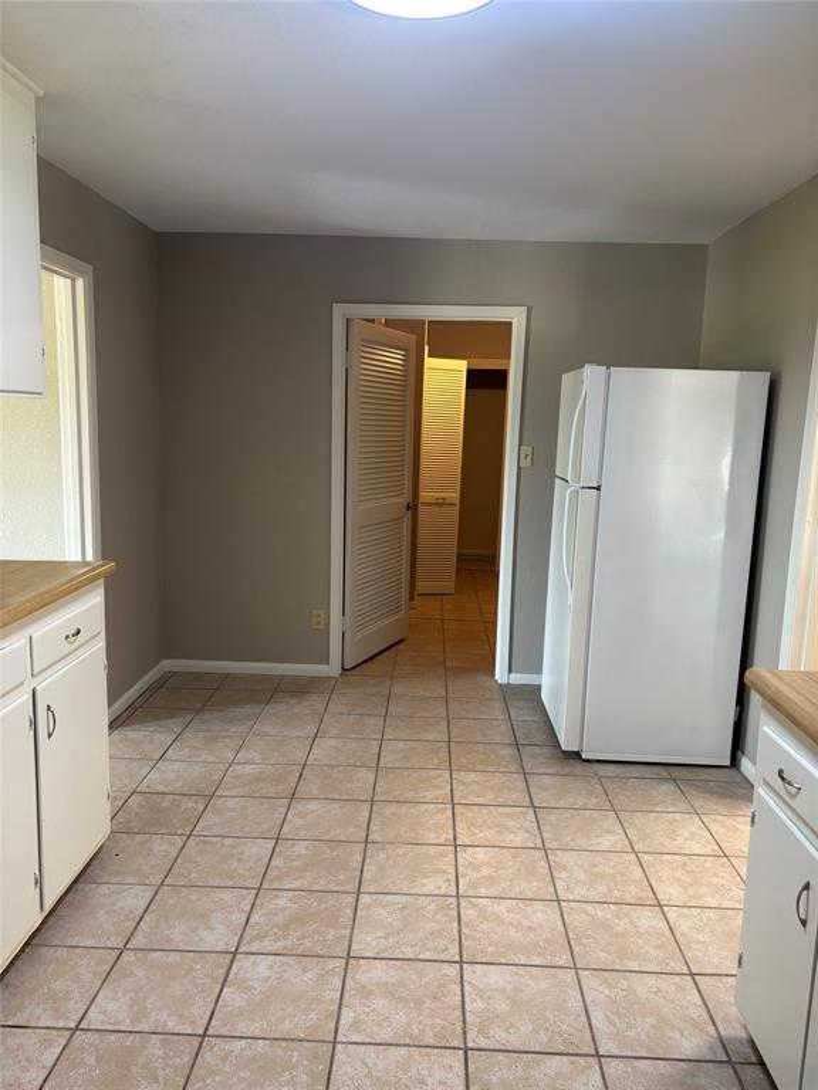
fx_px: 819
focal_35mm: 26
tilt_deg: -8.3
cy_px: 545
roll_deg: -1.1
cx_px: 409
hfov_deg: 53.1
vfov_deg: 67.3
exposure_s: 1/60
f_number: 1.6
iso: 100
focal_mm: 5.96
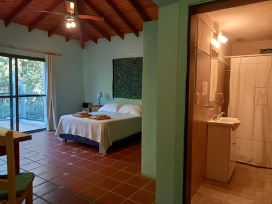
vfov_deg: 54.9
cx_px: 136
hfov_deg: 69.4
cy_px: 102
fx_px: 196
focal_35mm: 25
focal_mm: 4.6
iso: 160
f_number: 2
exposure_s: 1/33
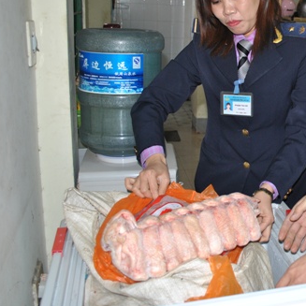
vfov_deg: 37.4
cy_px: 122
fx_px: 450
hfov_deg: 35.3
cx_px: 276
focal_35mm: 45
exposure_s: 1/60
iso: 200
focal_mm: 18
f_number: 3.5
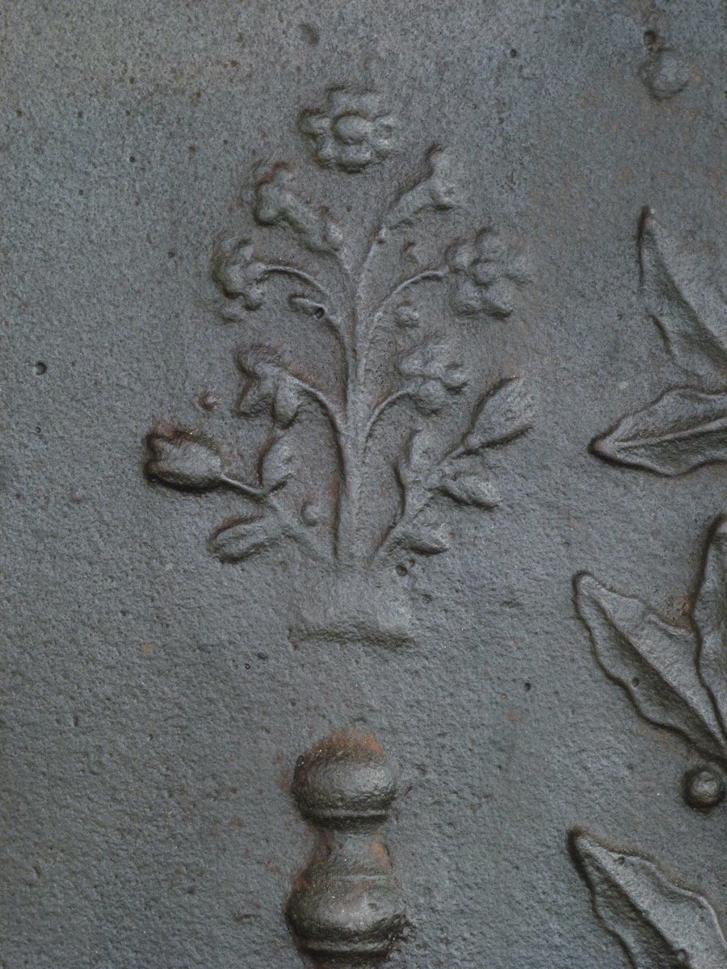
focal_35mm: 142
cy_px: 484
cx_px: 364
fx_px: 3976
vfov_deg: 13.9
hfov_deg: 10.4
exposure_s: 1/80
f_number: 5.3
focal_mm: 25.5
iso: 200
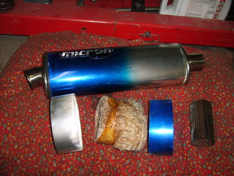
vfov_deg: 40.7
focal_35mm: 35
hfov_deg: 52.6
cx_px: 117
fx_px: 237
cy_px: 88
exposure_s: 1/45
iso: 100
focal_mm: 5.8
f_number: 2.8
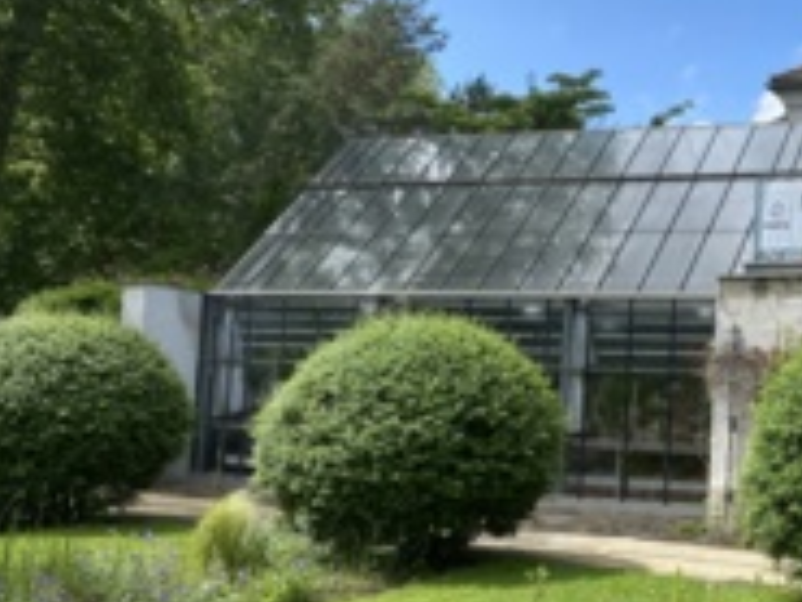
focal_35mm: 50
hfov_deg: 35.7
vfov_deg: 29.1
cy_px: 297
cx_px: 733
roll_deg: -2.9
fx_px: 1159
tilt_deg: +6.2
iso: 32
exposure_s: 1/1866
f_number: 1.8
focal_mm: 4.25
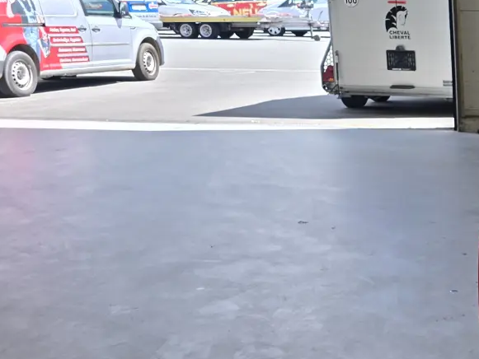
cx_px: 752
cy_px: 208
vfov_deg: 19.4
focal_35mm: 76
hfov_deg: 21.0
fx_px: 1052
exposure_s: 1/180
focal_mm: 6.3
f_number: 1.7
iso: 12
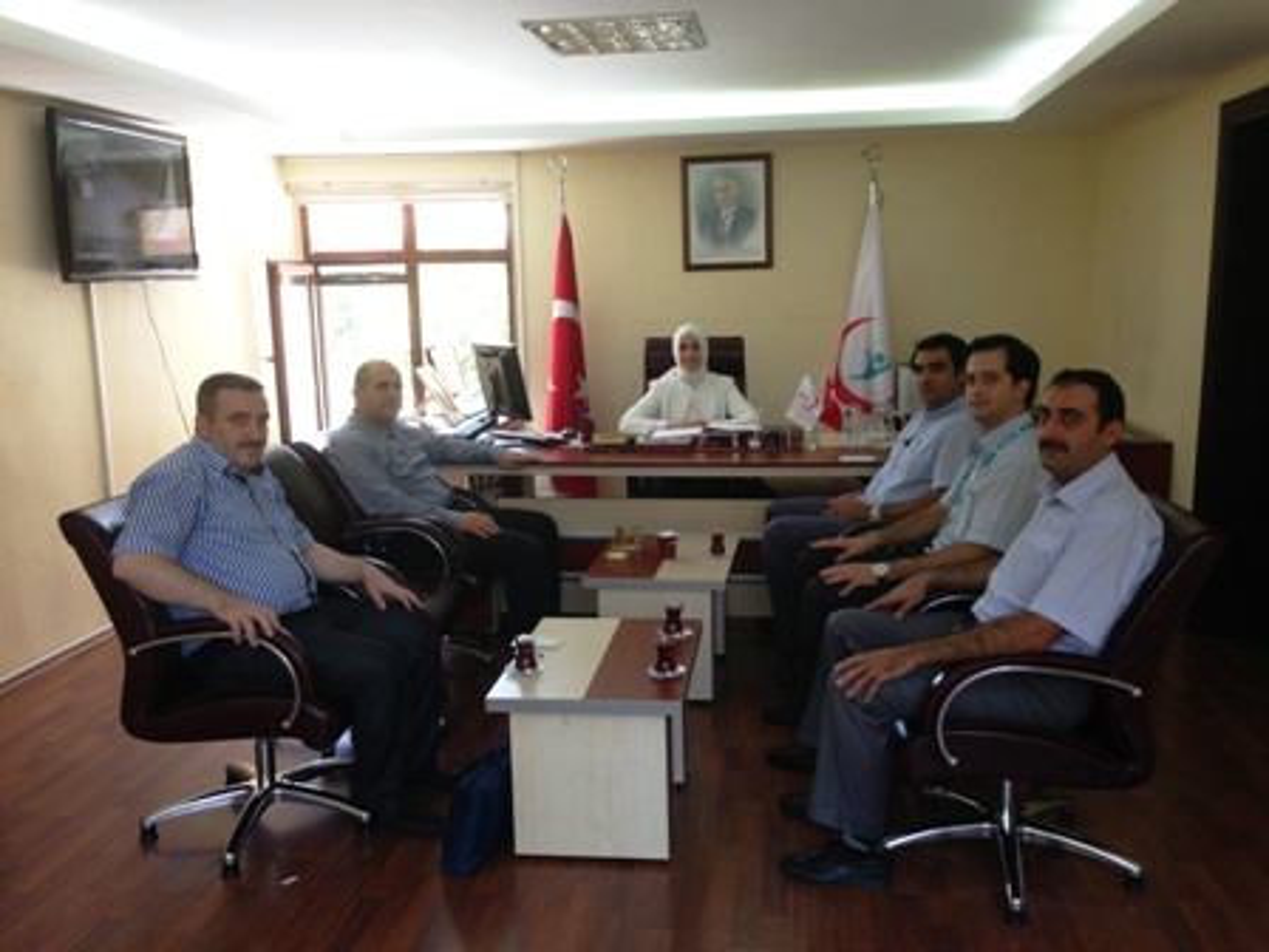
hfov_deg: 55.4
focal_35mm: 33
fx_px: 1210
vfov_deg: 42.9
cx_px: 634
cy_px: 476
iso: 80
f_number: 2.4
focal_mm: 4.13
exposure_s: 1/50
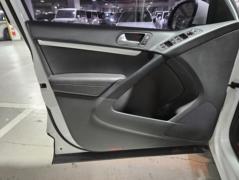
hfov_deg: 73.9
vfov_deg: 58.9
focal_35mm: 23
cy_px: 90
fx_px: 159
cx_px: 120
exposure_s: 1/24
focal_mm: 5.4
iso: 640
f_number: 1.8
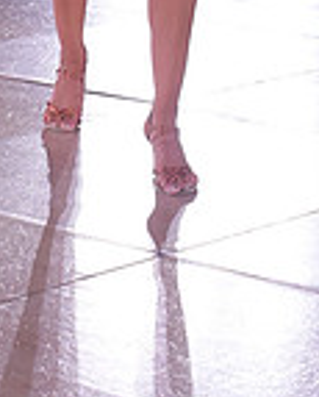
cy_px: -267
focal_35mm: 190
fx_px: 2235
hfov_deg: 8.1
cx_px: 348
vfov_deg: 9.7
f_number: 4
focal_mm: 50
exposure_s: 1/400
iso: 1250
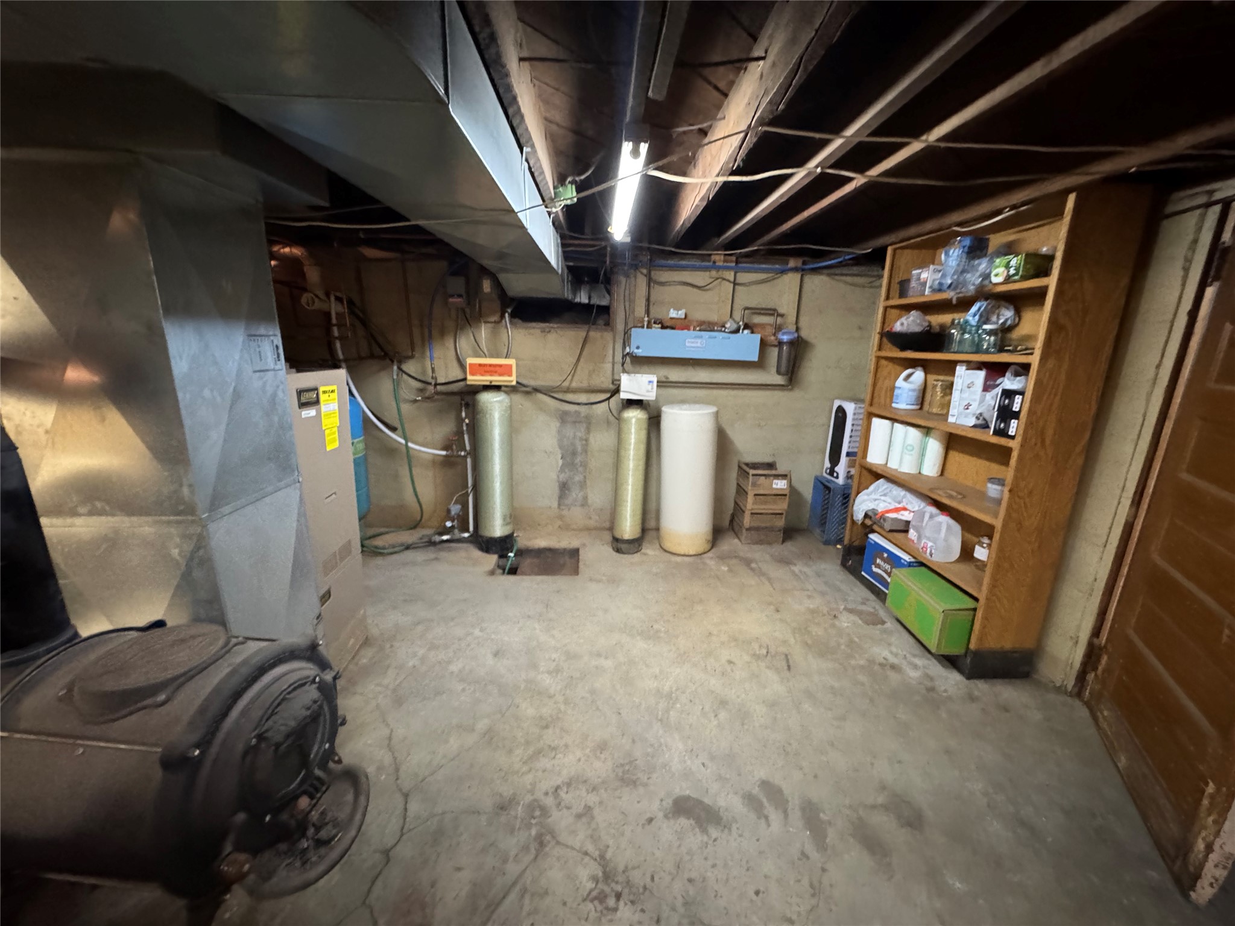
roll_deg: -2.1
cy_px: 463
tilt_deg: -14.5
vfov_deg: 85.7
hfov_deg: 102.1
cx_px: 618
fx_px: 499
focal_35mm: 14
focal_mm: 2.22
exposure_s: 1/40
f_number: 2.2
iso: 1250
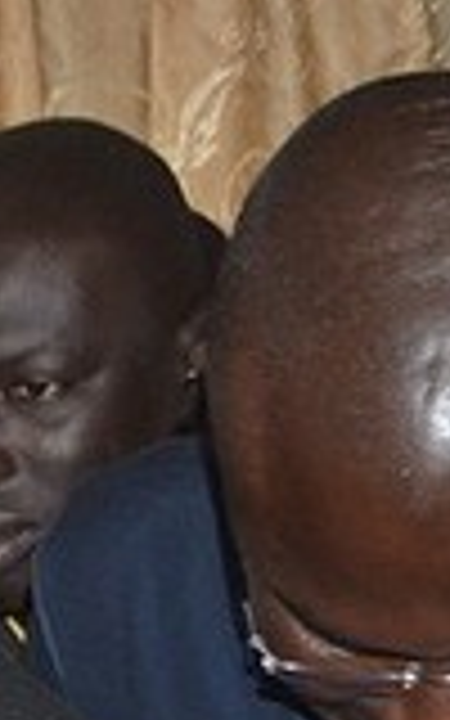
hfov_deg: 6.1
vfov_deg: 10.2
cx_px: -878
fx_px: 3924
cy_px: 1035
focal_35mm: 200
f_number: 4.5
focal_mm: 30
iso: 400
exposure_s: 1/200
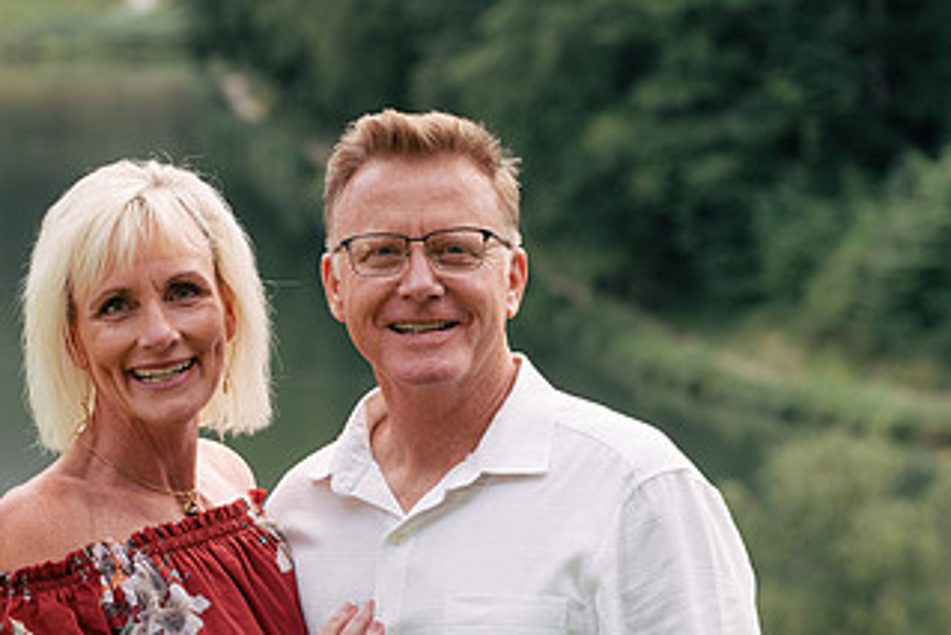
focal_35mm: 227
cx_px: 429
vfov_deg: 6.1
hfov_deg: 9.1
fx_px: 5999
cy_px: 519
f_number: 6.3
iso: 500
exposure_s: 1/250
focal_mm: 125
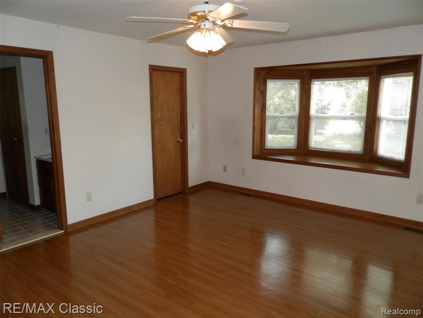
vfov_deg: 54.9
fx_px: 305
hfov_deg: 69.4
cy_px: 159
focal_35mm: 25
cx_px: 212
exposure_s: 1/30
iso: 100
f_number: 3.1
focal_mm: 4.5
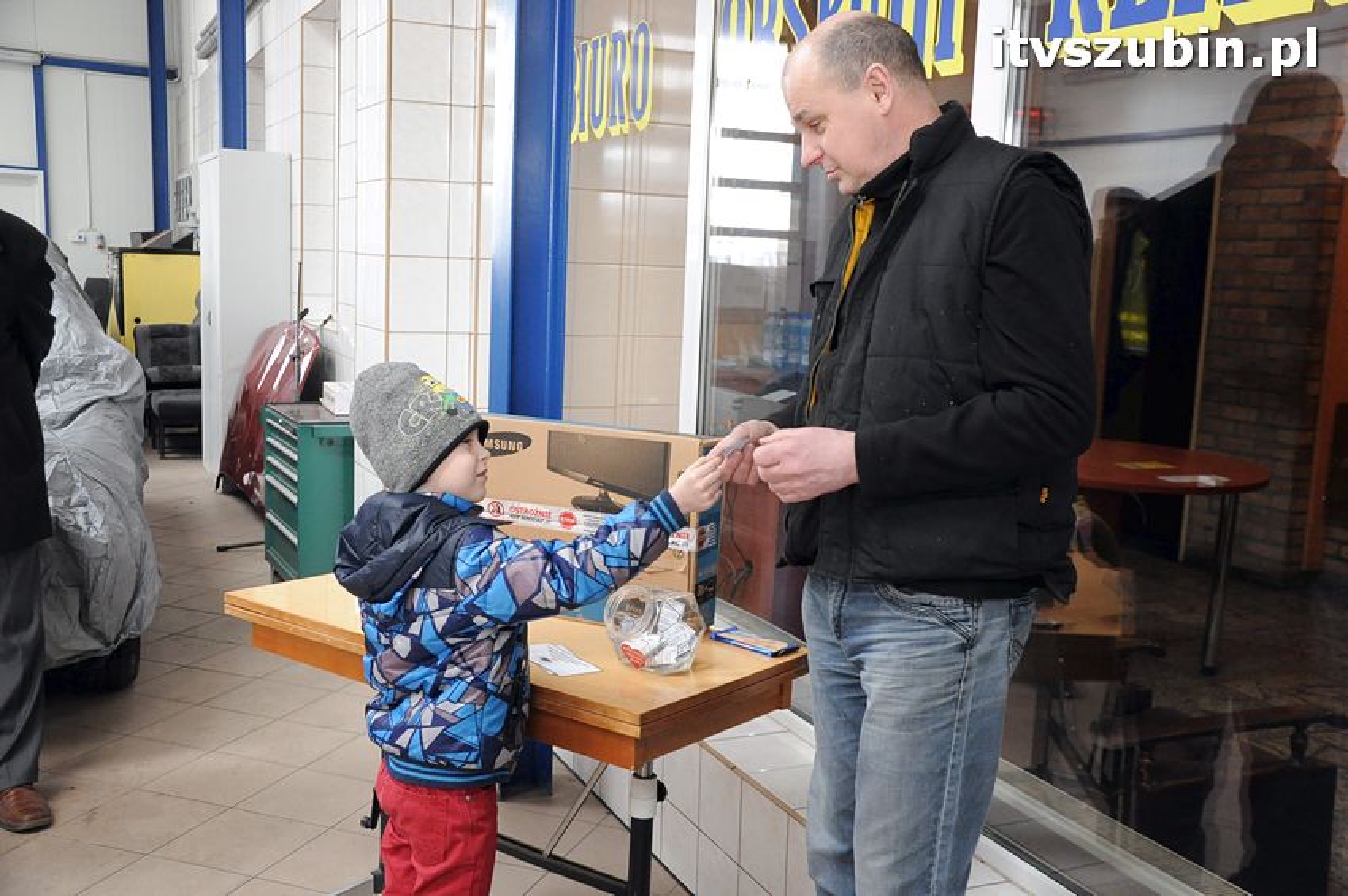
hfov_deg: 53.2
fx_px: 1347
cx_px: 674
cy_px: 448
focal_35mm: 36
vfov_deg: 36.8
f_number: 5
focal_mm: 24
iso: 1600
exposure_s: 1/100
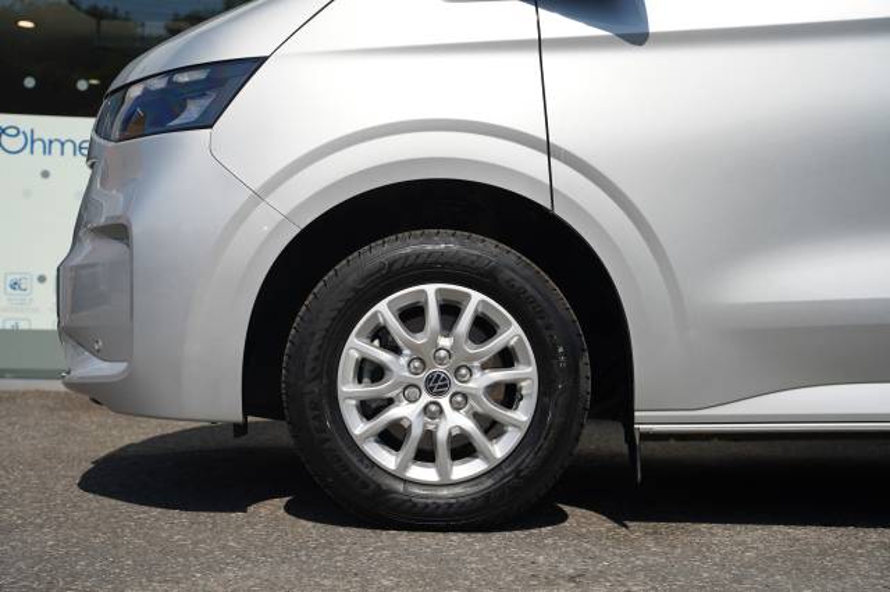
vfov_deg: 26.6
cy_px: 296
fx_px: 1253
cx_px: 445
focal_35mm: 51
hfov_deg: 39.1
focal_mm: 50.7
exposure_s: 1/500
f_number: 4.5
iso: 100
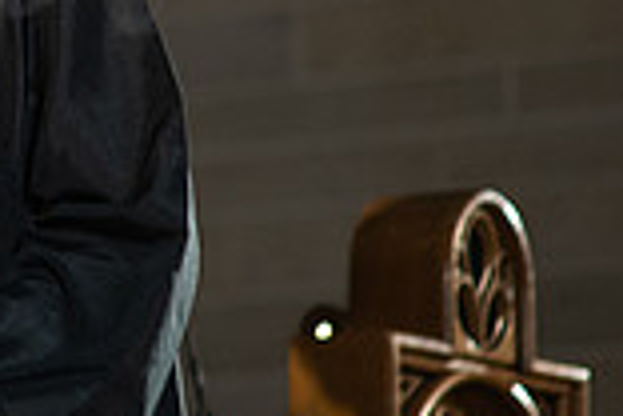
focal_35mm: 316
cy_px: -96
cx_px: -459
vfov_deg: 4.3
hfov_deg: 6.4
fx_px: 5468
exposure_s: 1/320
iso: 1250
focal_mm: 85
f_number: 2.5
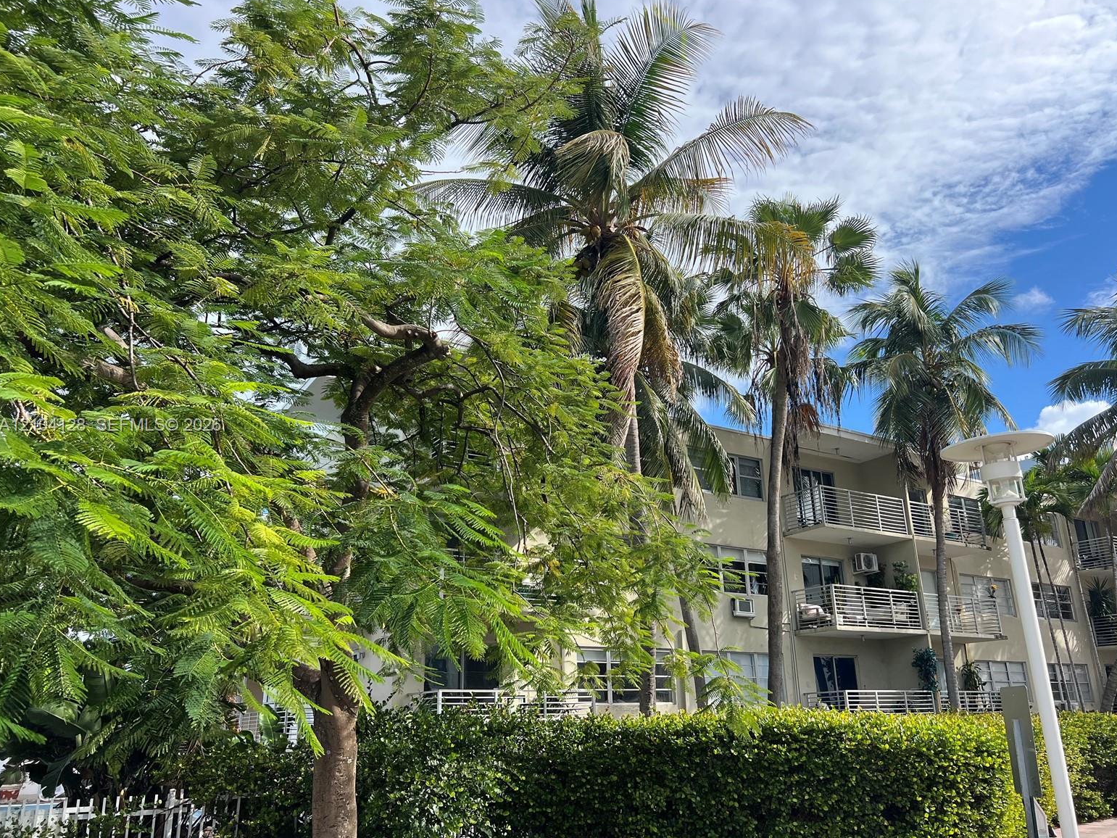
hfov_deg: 65.3
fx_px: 871
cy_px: 426
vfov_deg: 51.4
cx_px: 576
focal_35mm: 27
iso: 50
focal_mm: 5.7
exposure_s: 1/2841
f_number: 1.5
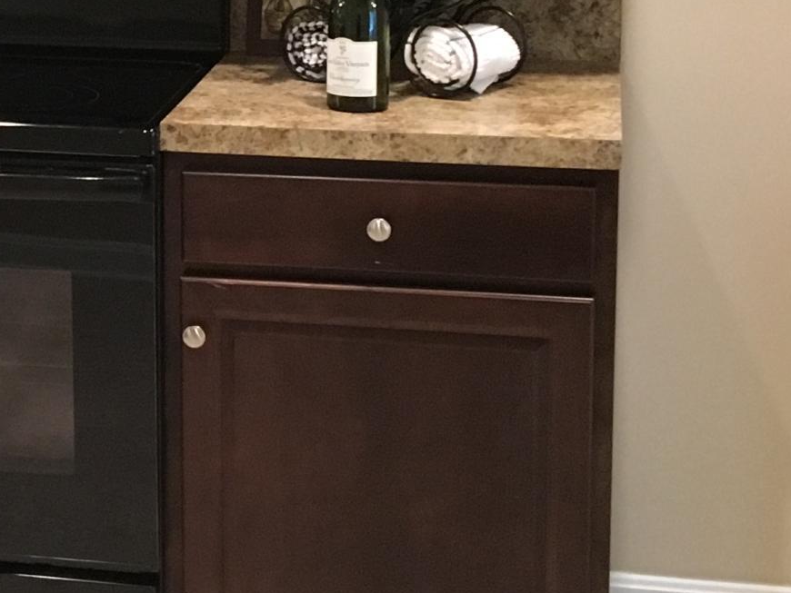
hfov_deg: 19.0
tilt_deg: -9.0
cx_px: -40
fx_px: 2286
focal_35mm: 100
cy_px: 28
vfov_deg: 14.6
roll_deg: +0.9
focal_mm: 4.15
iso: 200
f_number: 2.2
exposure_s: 1/30
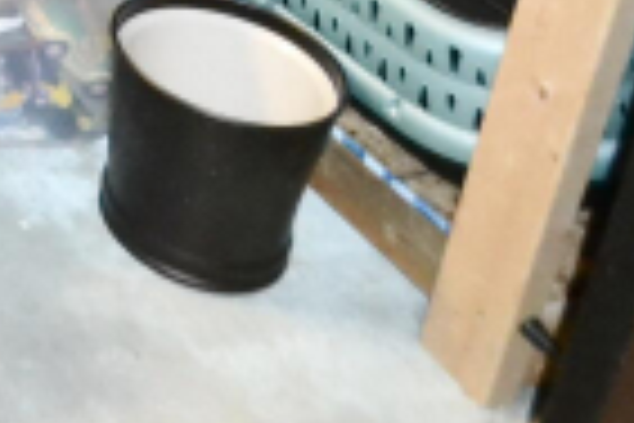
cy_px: -522
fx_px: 1409
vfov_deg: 13.5
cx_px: -706
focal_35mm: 80
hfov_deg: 16.9
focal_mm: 10
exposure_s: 1/60
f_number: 3.5
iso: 3200
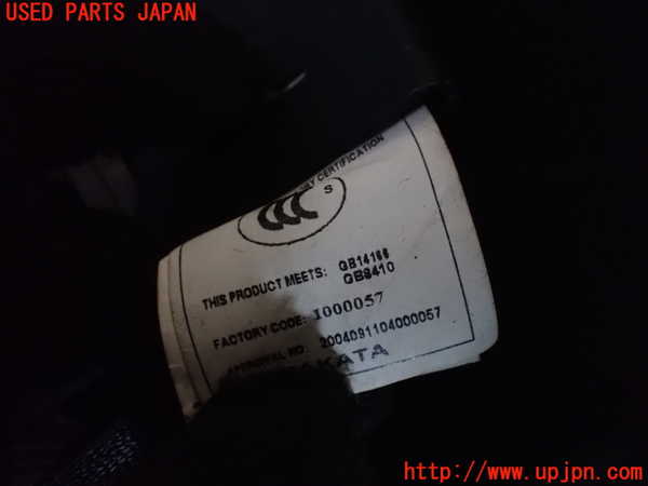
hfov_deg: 60.0
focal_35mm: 30
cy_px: 243
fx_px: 562
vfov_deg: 46.8
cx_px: 324
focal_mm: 5.4
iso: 1600
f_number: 2.3
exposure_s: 1/20
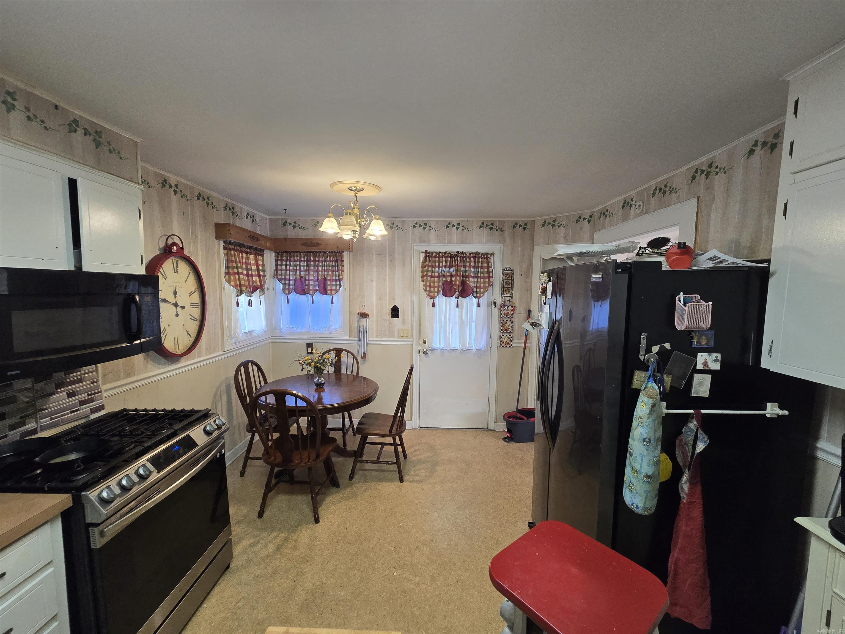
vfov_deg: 89.9
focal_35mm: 13
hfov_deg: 106.2
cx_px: 422
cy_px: 317
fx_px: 317
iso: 250
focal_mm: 2.2
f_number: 2.2
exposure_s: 1/60
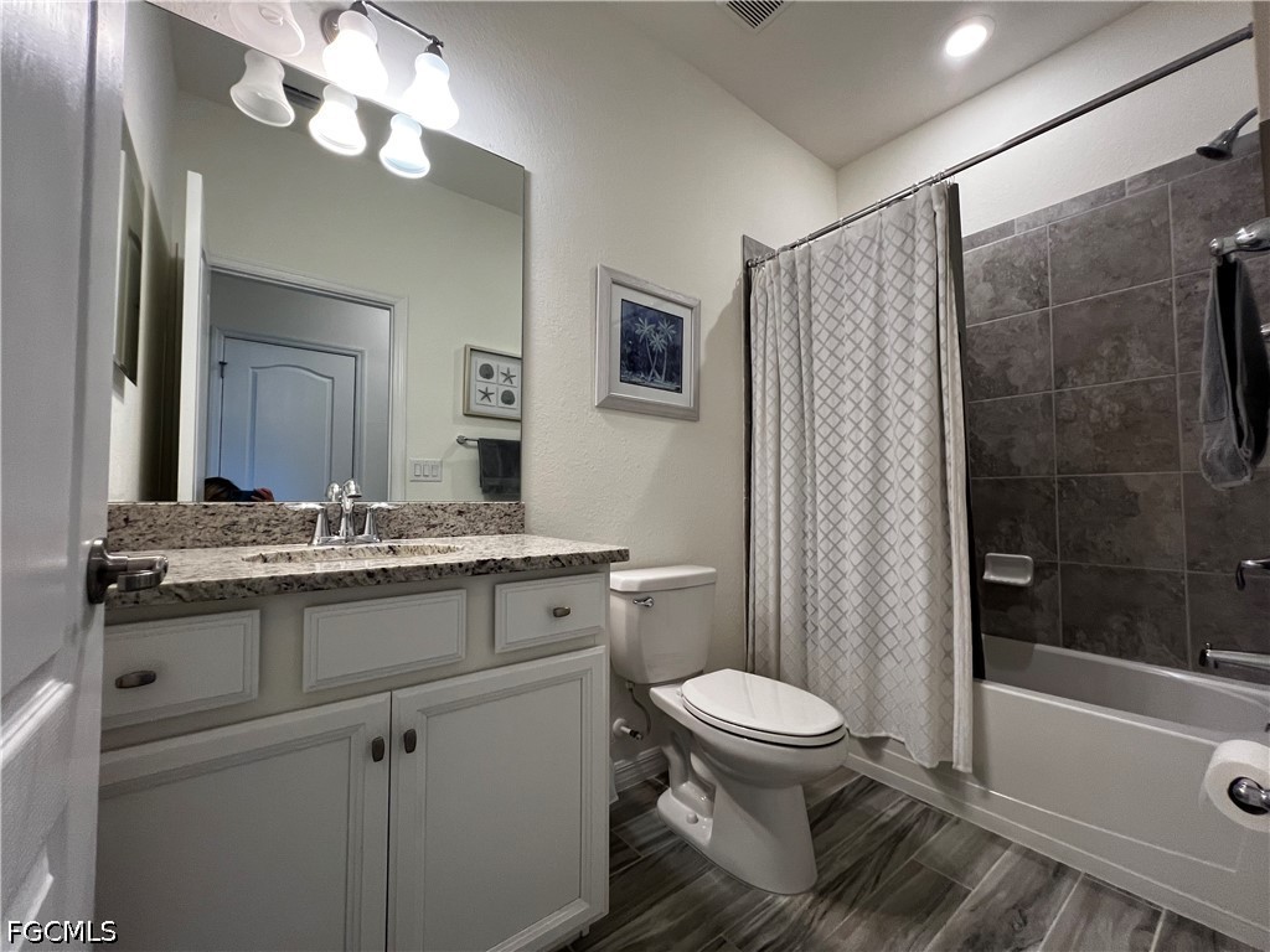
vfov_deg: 89.9
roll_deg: +1.5
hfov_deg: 106.2
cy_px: 476
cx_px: 635
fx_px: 477
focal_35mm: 13
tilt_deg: +4.2
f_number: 1.8
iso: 200
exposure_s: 1/120
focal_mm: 1.57
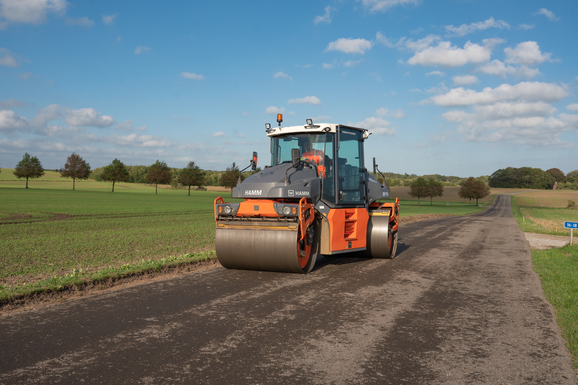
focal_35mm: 35
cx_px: 289
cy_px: 192
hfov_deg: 54.4
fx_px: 562
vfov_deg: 37.9
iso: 160
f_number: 7.1
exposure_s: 1/640
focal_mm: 35
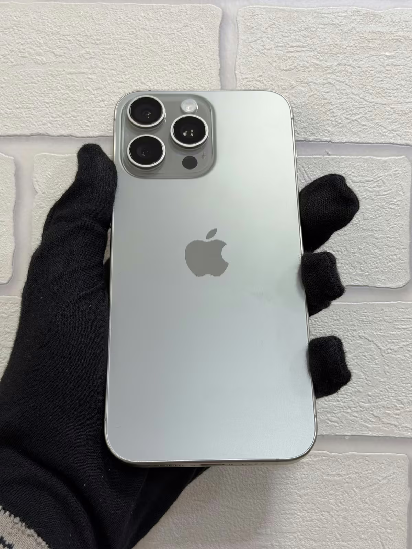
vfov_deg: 39.7
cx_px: 206
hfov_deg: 30.3
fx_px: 762
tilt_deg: +0.9
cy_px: 274
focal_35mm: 48
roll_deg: -1.0
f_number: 1.78
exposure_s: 1/100
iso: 64
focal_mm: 6.76
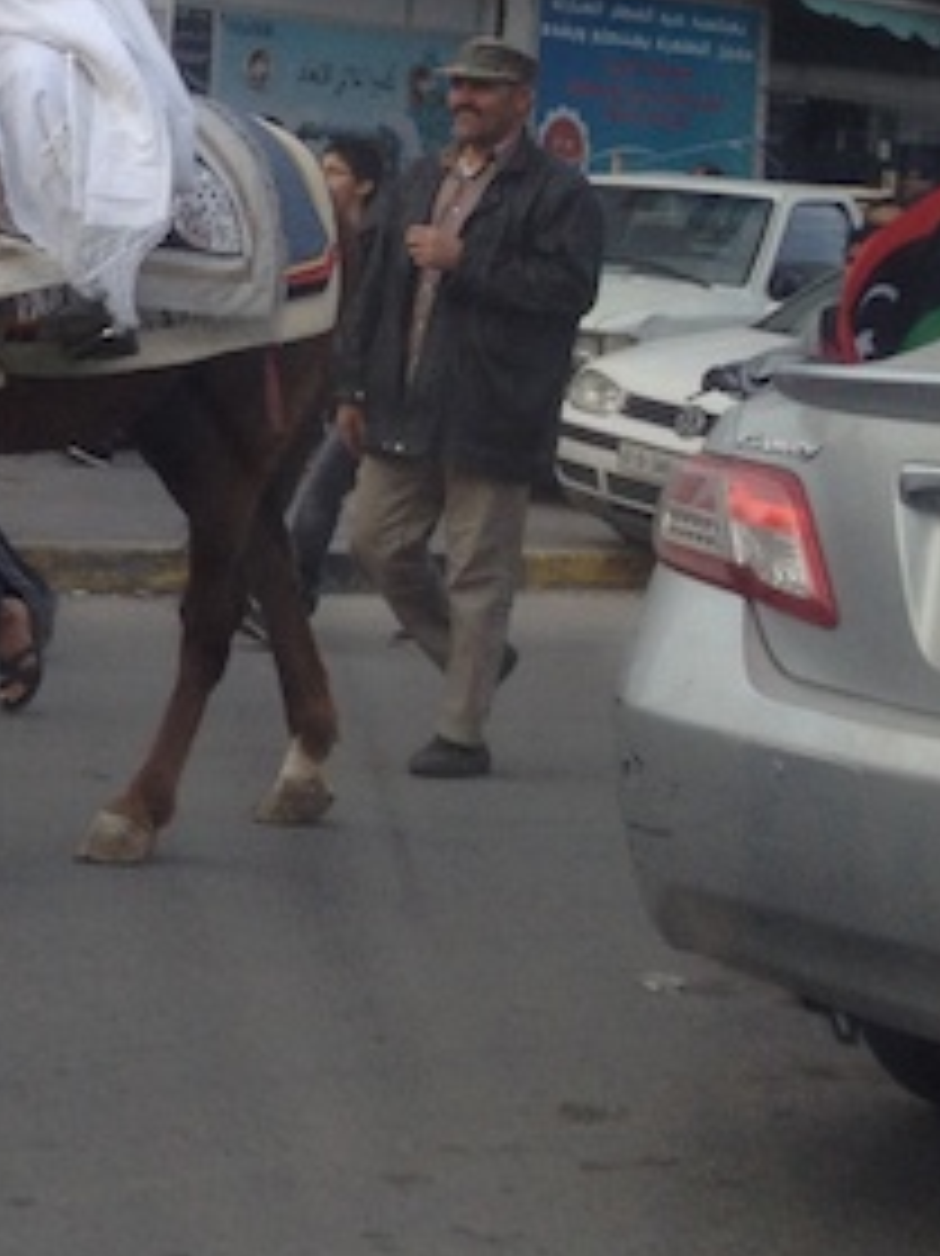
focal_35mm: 113
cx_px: -882
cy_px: 56
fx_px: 4094
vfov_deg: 17.1
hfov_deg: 11.8
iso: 50
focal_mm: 4.28
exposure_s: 1/246
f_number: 2.4
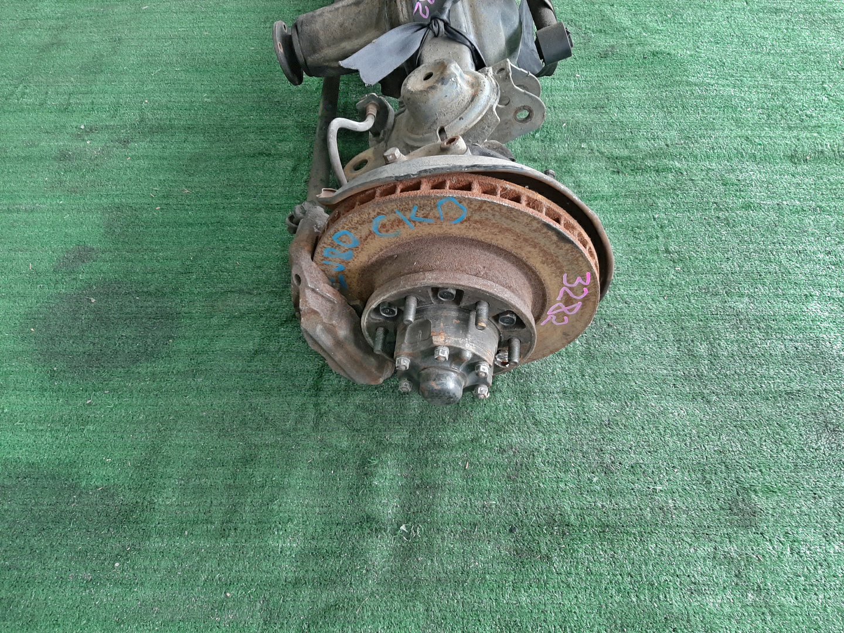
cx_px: 422
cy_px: 316
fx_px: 634
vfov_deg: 53.1
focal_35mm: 26
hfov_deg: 67.3
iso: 158
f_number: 1.7
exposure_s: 1/50
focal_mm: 3.93
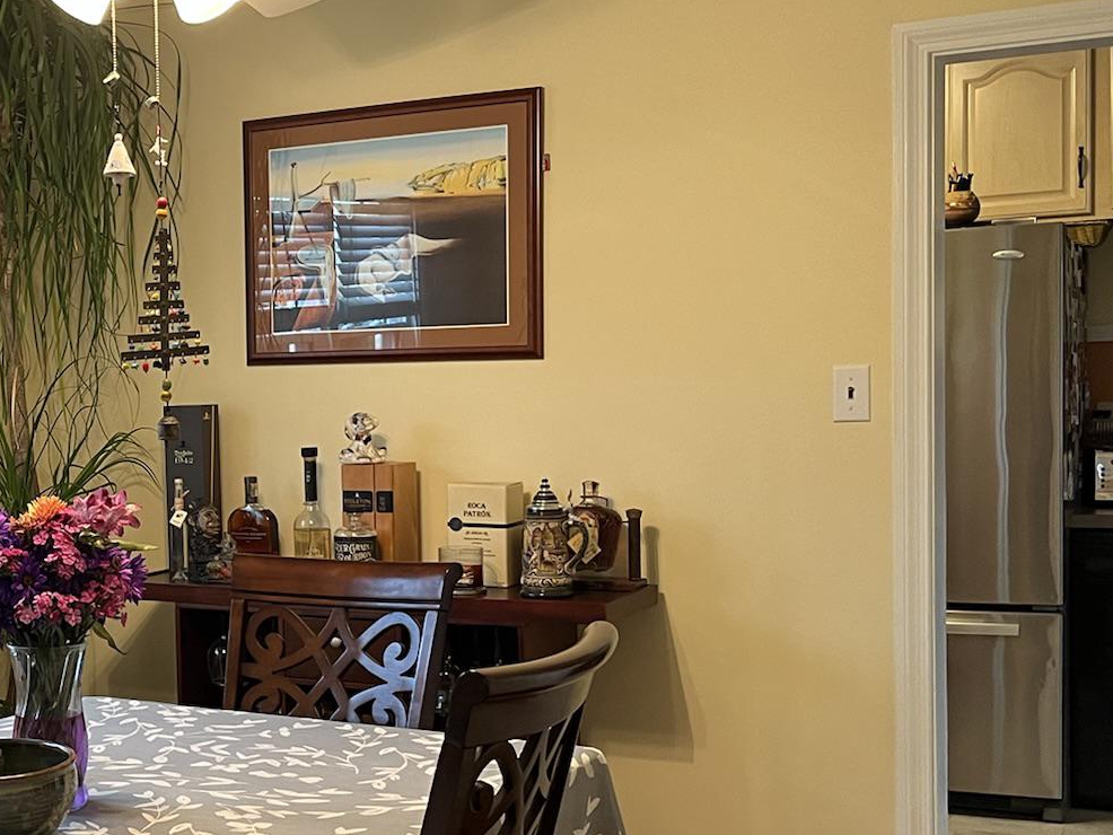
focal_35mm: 54
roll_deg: +2.1
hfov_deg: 33.6
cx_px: 100
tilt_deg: -3.5
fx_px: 1737
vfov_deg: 27.0
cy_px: 485
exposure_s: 1/60
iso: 125
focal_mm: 5.1
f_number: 1.6
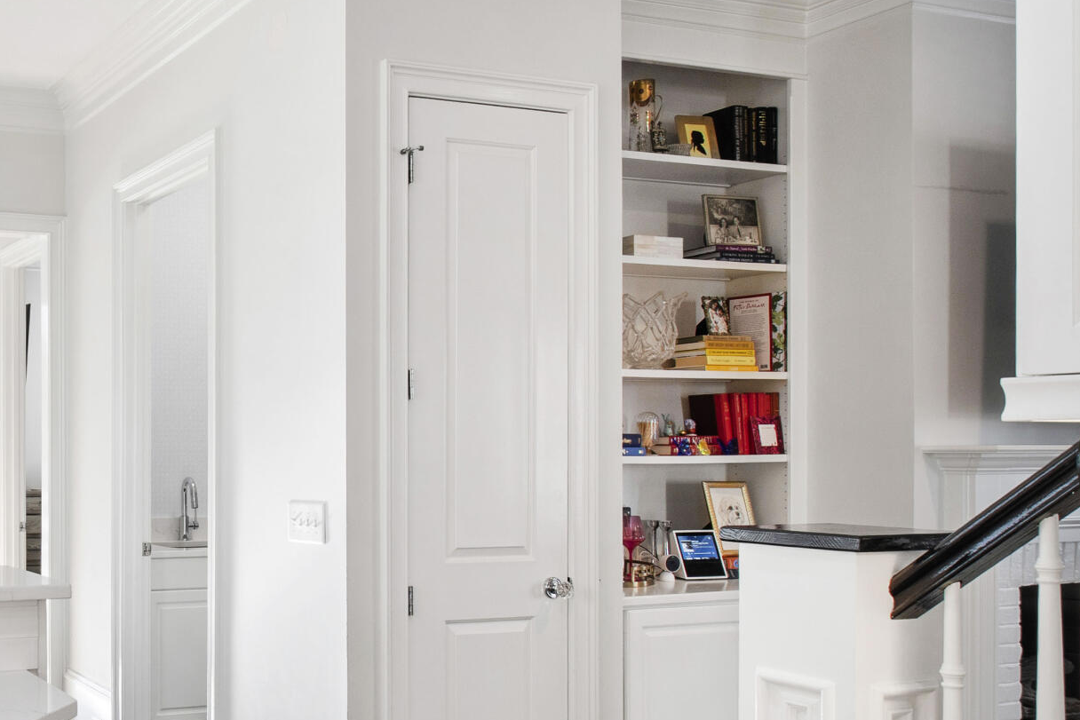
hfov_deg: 45.0
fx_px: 1110
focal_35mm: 37
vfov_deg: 35.8
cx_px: 31
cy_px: 442
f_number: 8
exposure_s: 1/4
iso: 100
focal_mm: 10
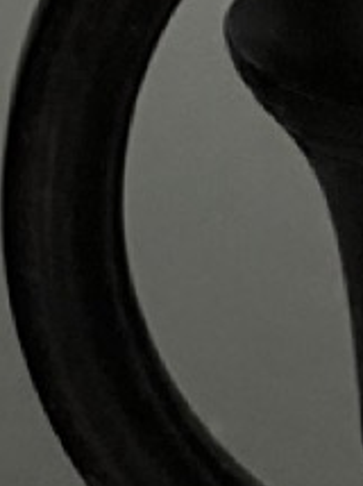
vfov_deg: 4.2
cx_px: 542
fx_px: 6459
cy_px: -752
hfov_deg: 3.2
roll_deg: +0.0
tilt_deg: -12.6
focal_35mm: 461
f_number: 2.8
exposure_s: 1/41
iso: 1000
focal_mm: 9
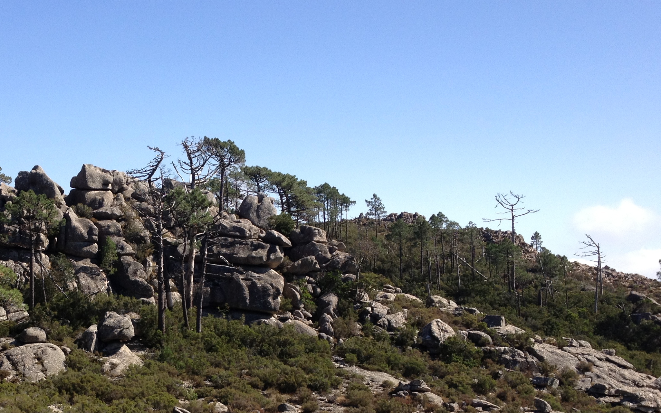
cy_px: 365
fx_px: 1063
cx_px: 148
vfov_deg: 21.6
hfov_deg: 33.7
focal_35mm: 59
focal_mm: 4.28
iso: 64
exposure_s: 1/1255
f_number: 2.4
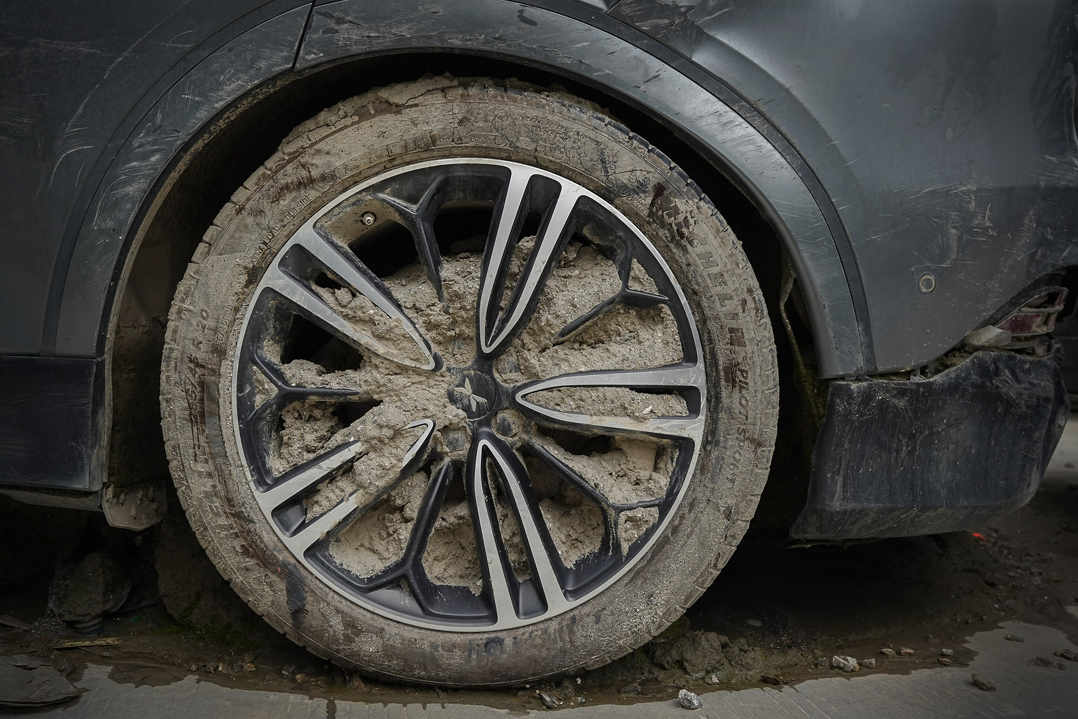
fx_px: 880
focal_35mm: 29
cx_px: 539
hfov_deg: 63.0
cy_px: 360
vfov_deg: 44.4
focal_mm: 29.4
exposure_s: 1/640
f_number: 5
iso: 250
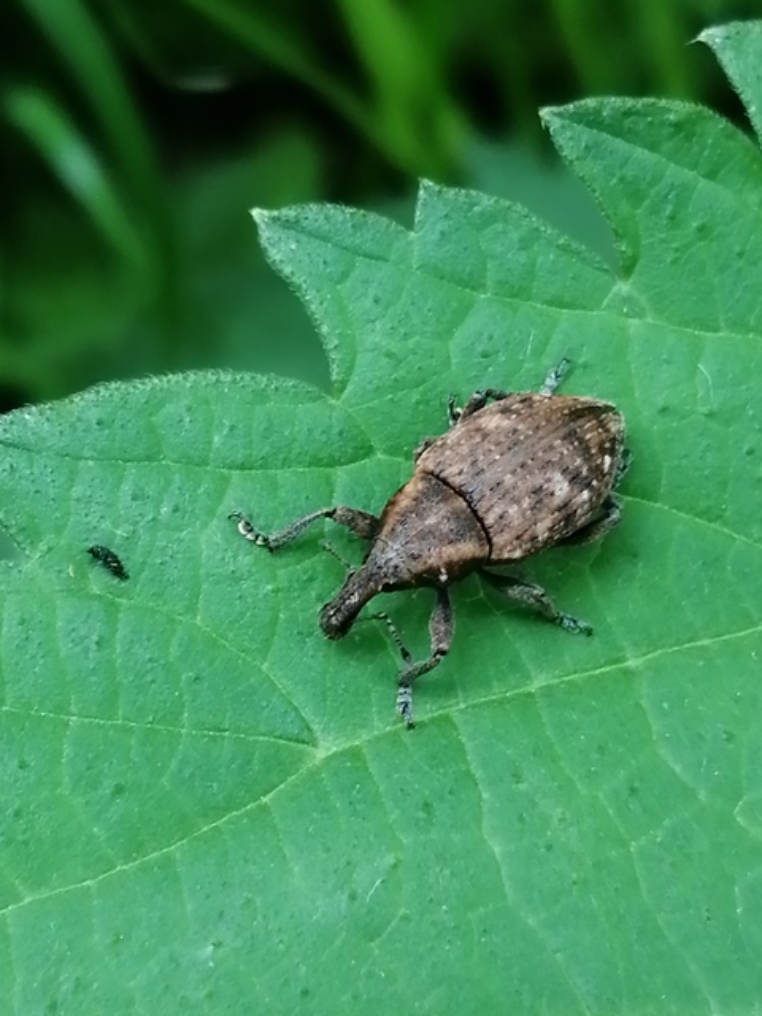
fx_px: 3052
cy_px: 508
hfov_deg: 14.2
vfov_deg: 18.9
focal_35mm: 104
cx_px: 381
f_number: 1.8
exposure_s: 1/100
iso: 80
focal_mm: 3.46
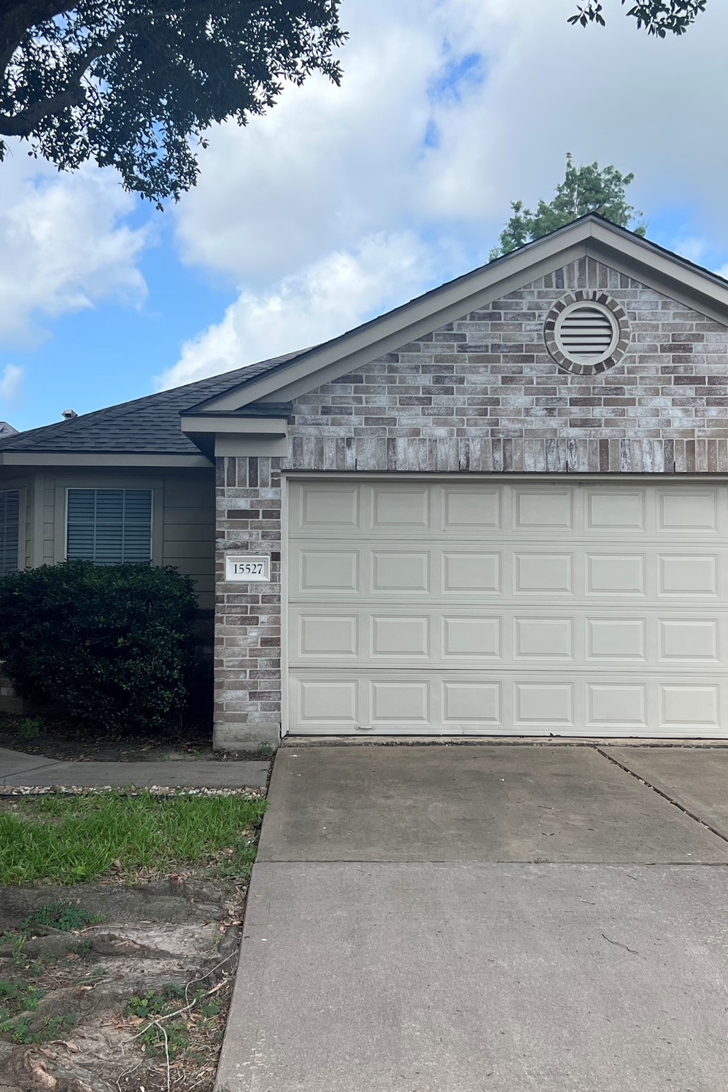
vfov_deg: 51.9
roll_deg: -0.5
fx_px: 1122
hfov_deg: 35.9
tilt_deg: +3.1
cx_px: 361
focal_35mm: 37
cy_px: 535
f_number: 1.5
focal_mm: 5.7
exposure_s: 1/2695
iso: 50
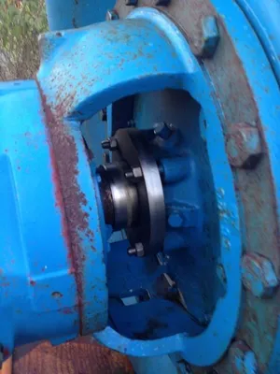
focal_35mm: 35
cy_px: 187
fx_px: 377
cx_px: 140
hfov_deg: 40.7
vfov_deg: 52.6
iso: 80
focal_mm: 4.28
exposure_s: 1/20
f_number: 2.4
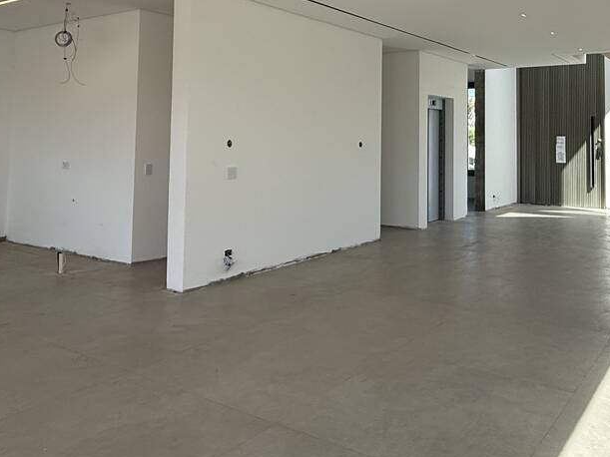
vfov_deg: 41.5
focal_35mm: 33
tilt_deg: +3.7
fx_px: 581
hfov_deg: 54.6
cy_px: 107
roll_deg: -0.9
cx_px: 390
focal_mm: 2.22
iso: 64
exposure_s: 1/638
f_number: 2.2
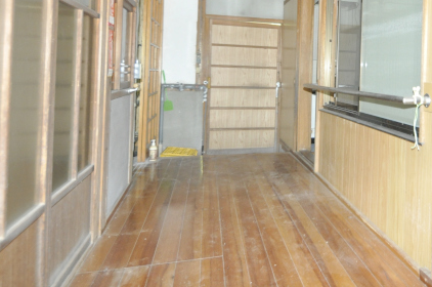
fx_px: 383
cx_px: 361
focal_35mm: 32
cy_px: 63
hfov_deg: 53.7
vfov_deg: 39.6
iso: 800
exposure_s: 1/60
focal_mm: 10
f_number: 4
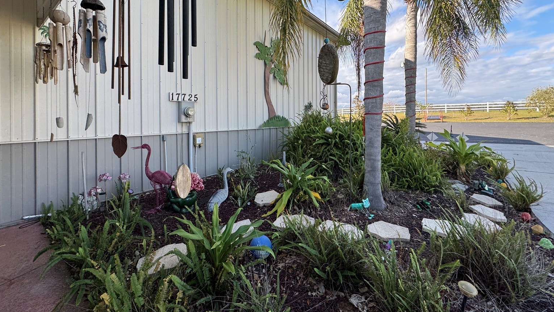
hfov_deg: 99.4
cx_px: 272
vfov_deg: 66.2
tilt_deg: +0.4
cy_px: 120
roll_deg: -0.4
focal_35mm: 16
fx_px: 235
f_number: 2.2
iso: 40
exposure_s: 1/308
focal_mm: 2.22
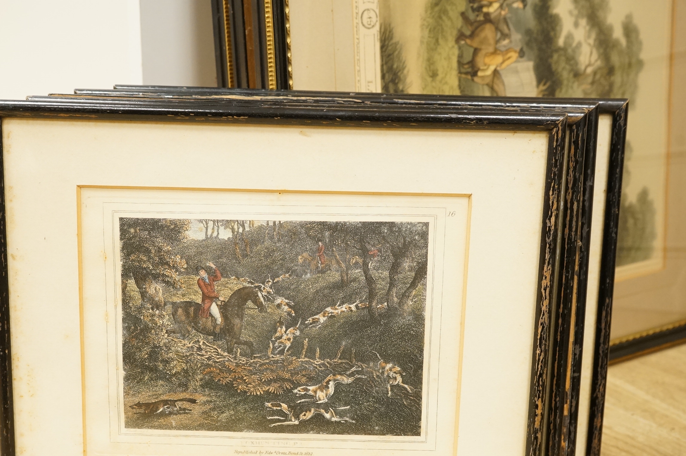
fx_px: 895
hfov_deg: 41.9
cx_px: 310
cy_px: 295
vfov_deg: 28.5
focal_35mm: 47
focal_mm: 36
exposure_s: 1/50
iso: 2500
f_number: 6.3
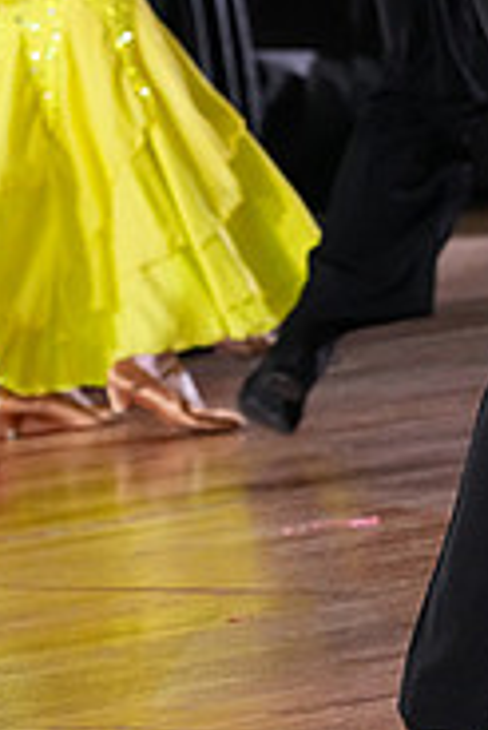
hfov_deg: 4.2
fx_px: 6636
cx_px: 617
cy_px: -313
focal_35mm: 327
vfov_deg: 6.2
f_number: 5
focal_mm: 104
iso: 6400
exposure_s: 1/400
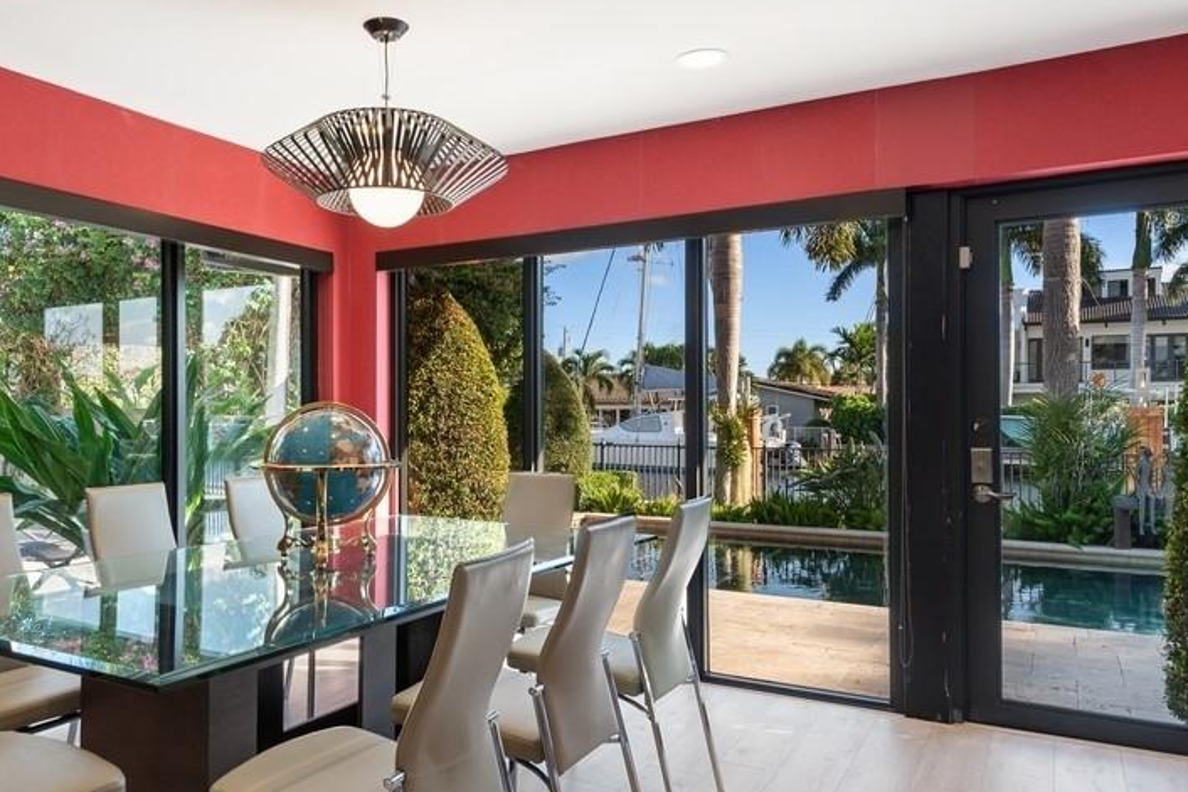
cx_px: 456
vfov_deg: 45.0
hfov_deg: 62.9
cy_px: 423
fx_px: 957
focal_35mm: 29
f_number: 8
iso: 250
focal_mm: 20
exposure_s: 1/8
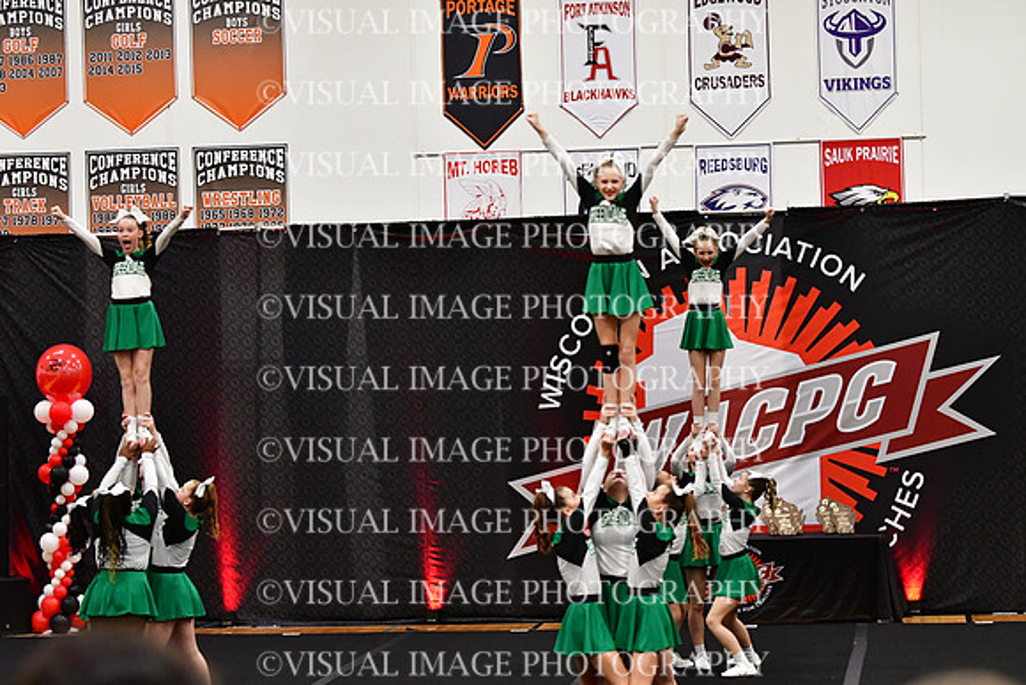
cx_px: 513
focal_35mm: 105
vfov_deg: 13.0
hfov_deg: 19.5
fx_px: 2993
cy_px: 342
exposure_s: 1/500
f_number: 3.5
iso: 4000
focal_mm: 70
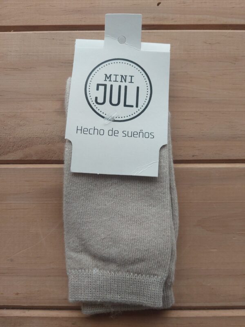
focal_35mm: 30
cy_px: 164
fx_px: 283
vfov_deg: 60.0
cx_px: 122
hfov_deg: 46.8
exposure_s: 1/120
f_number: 1.8
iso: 100
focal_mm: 4.6
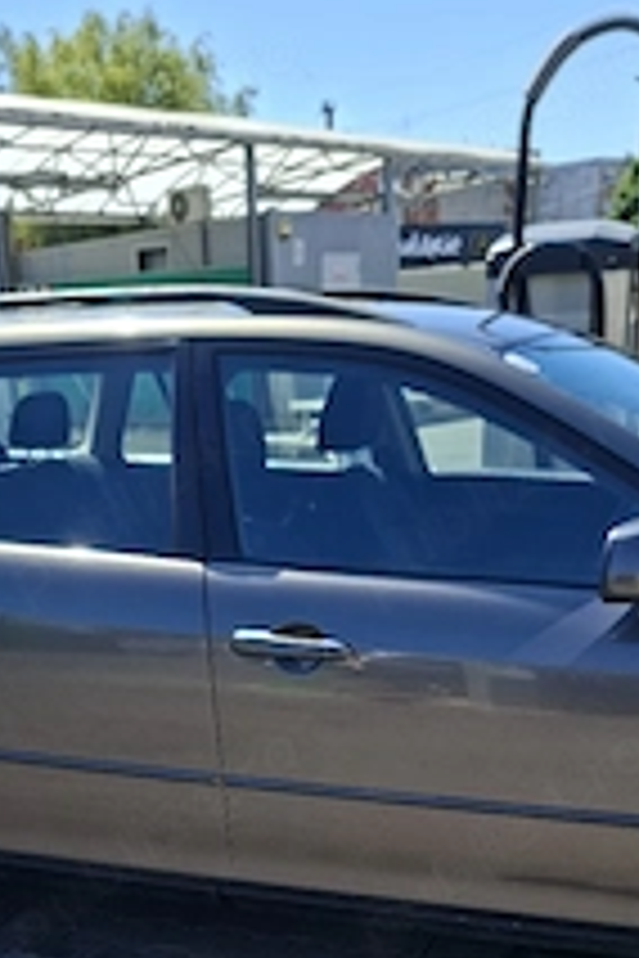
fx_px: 1198
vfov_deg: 39.8
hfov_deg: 29.8
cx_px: 243
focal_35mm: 45
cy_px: 895
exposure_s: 1/2000
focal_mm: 5.54
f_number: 1.8
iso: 50
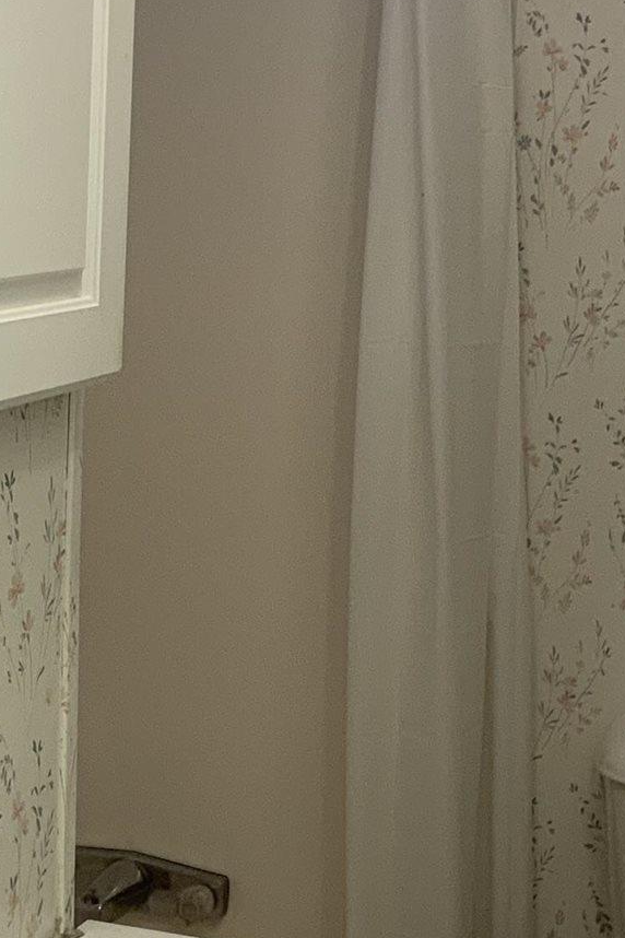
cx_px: 115
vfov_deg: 18.9
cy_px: 509
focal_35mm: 108
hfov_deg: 12.6
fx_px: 2812
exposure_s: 1/120
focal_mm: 3
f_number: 1.8
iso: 40
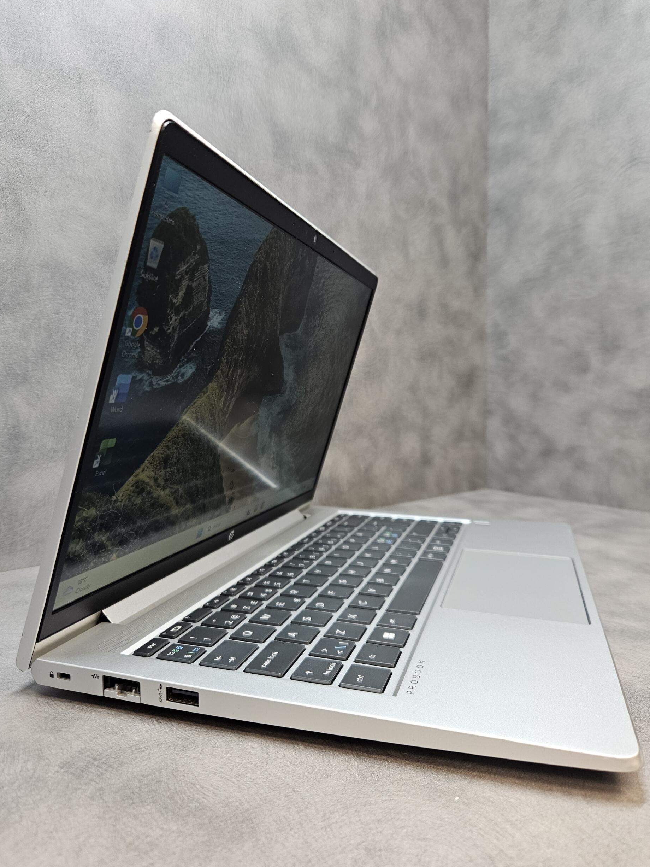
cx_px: 336
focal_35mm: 24
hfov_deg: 56.8
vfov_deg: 71.6
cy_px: 426
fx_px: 601
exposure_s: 1/100
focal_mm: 5.4
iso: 200
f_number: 1.8
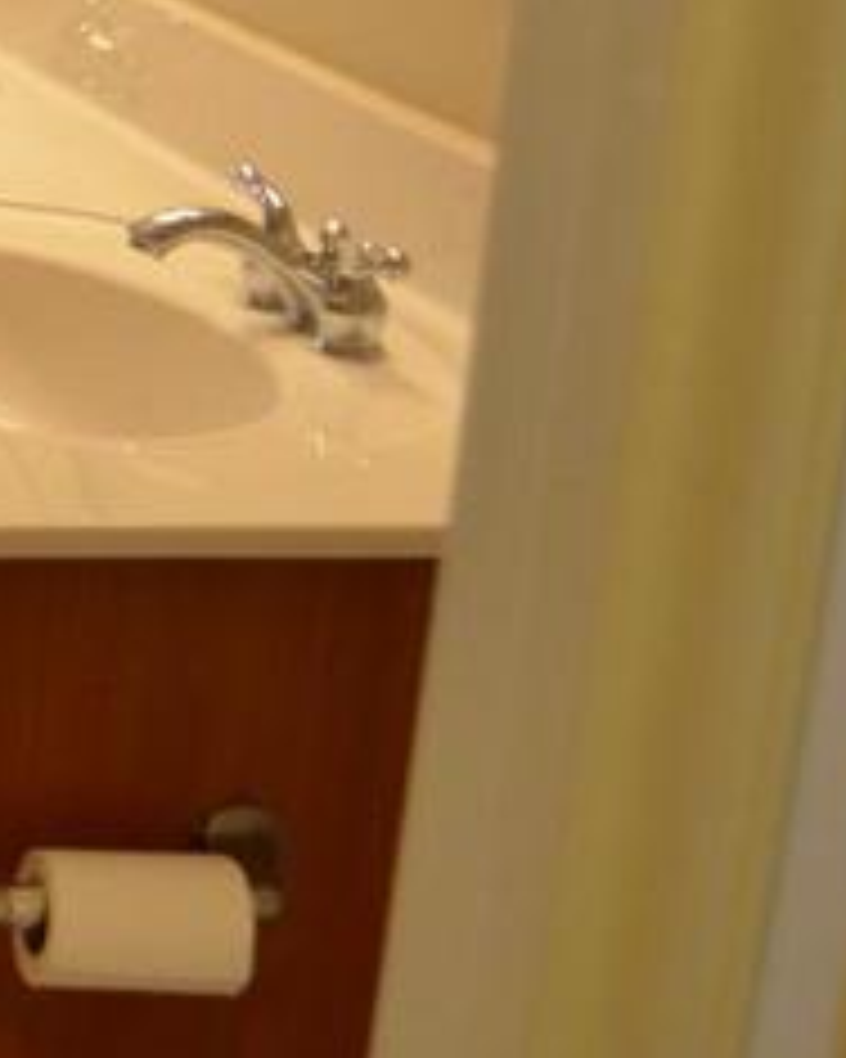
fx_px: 3443
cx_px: -1323
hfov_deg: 11.2
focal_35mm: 110
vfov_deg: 17.3
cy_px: 149
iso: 800
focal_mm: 18
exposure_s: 1/60
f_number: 4
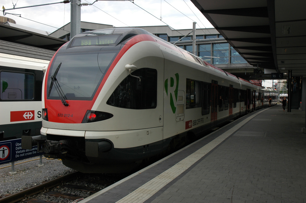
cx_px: 153
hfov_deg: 53.2
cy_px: 102
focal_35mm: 36
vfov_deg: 36.8
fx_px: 306
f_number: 8
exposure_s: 1/250
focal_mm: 24
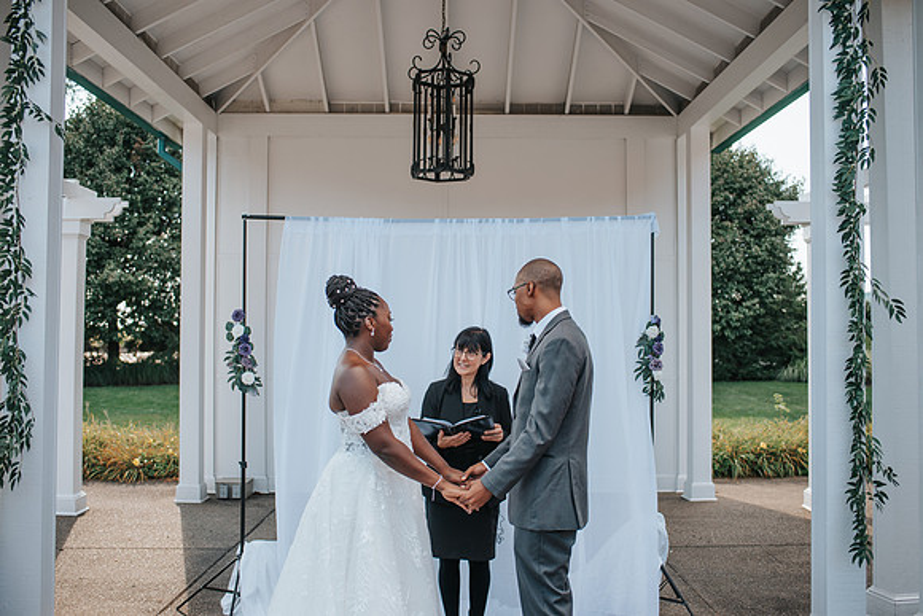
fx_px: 898
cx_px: 462
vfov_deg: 37.9
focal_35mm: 35
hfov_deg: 54.4
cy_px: 308
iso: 100
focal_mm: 35
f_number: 2.8
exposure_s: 1/640
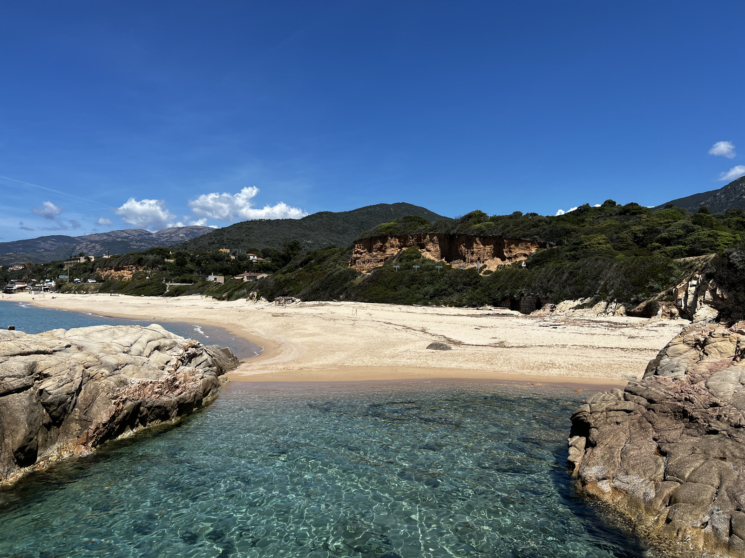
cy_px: 279
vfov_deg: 53.1
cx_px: 372
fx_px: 560
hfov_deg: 67.3
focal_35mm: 26
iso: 50
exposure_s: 1/5882
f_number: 1.5
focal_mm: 5.7
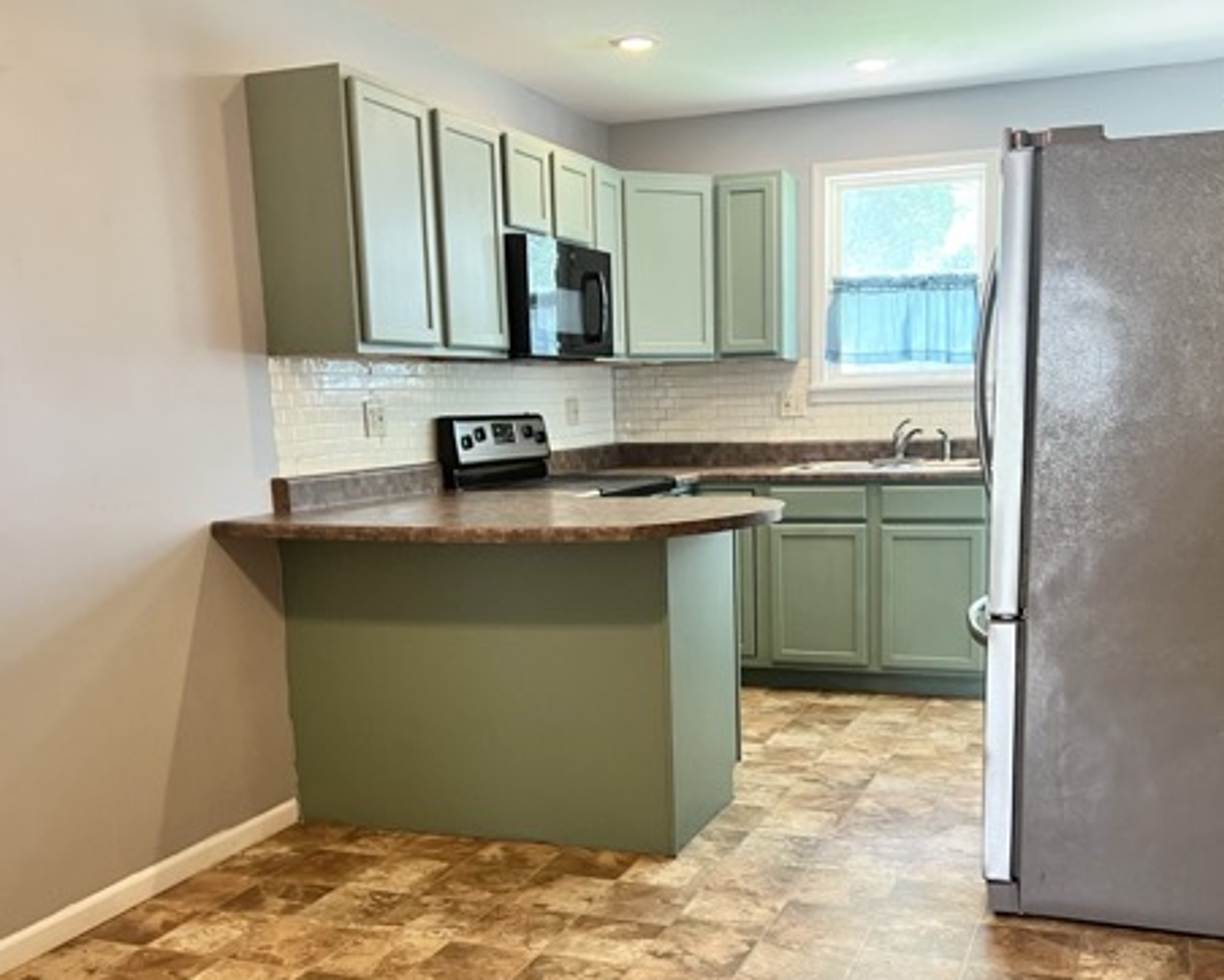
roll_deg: +2.3
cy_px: 627
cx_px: 673
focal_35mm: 36
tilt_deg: -9.7
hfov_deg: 50.2
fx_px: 1304
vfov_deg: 40.8
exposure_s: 1/60
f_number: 1.5
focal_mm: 5.7
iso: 400
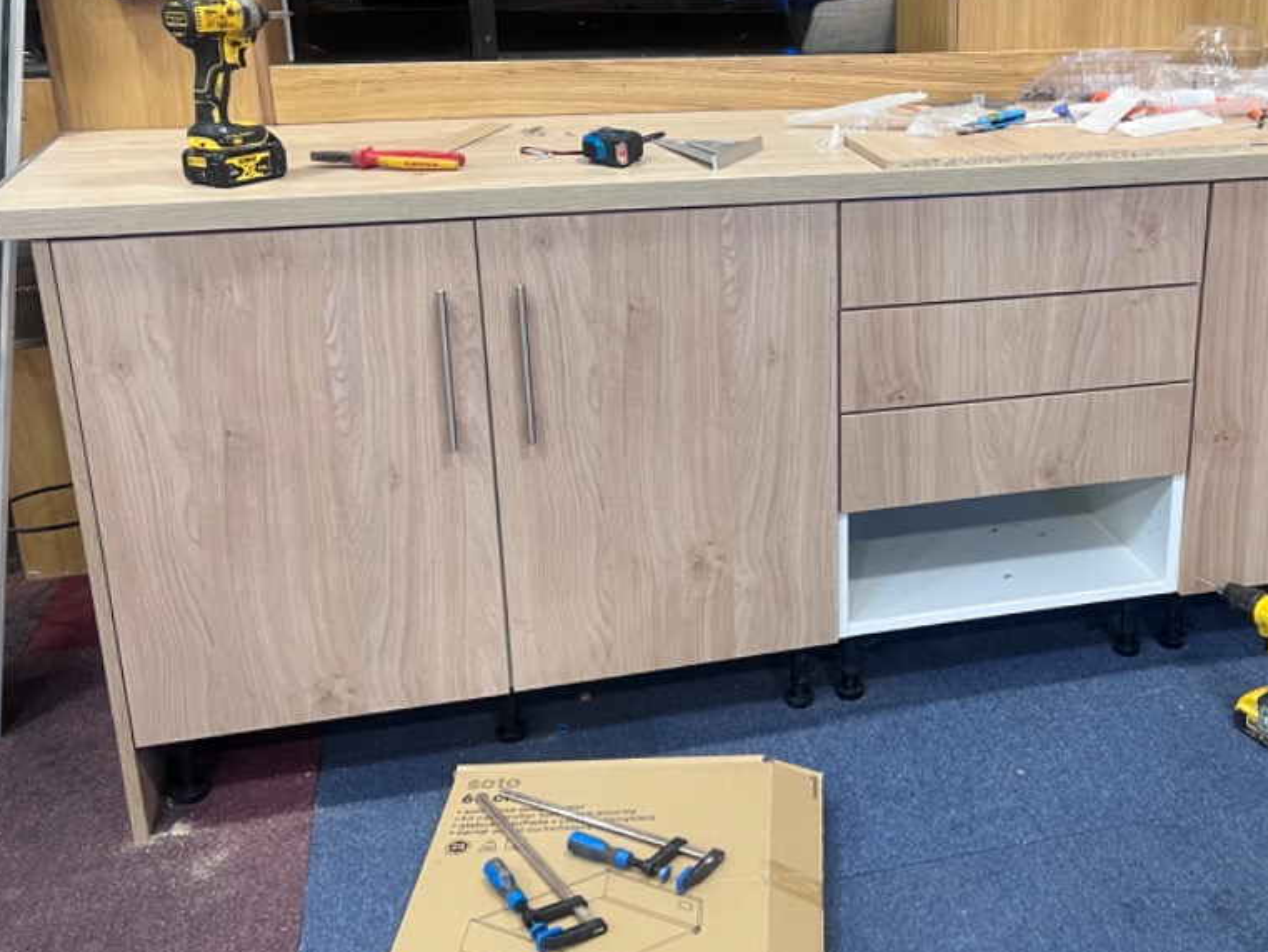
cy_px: 353
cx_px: 935
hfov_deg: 44.4
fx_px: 1502
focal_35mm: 41
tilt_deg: -19.4
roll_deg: -1.0
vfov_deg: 34.9
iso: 160
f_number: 1.5
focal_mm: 5.7
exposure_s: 1/50
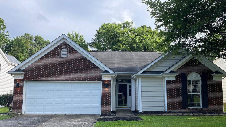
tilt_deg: +5.3
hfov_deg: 66.1
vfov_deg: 40.0
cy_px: 78
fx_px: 174
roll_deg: -0.4
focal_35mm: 29
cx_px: 115
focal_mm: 5.1
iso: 50
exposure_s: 1/1309
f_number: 1.6
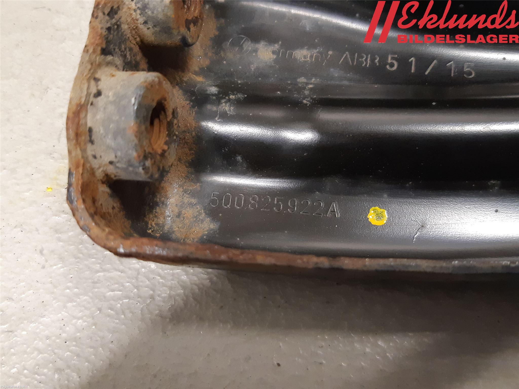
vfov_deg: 53.1
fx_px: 390
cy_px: 194
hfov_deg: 67.3
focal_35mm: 26
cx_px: 260
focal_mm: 3.93
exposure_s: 1/50
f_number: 1.7
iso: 250
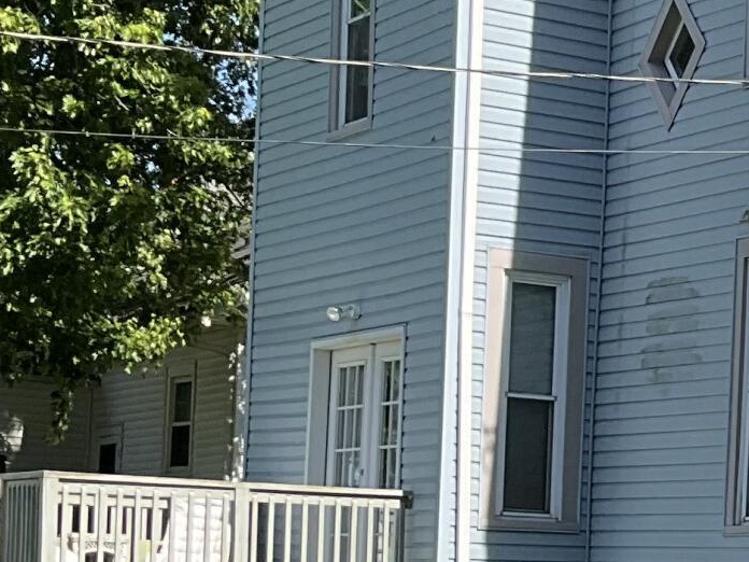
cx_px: 1312
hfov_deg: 14.1
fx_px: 2705
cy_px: 559
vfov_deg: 11.7
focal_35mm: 125
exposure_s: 1/1675
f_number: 1.8
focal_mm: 3
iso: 25
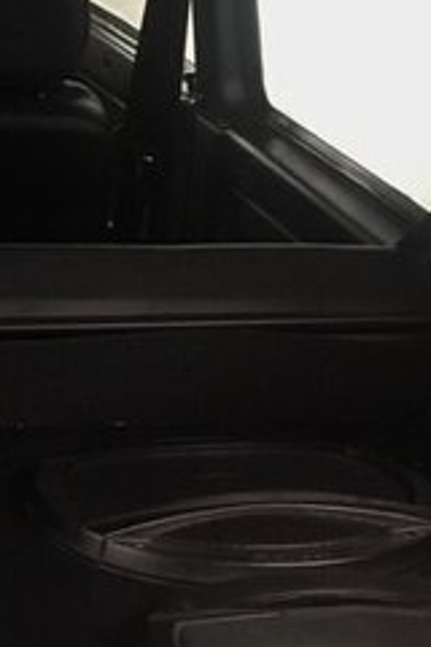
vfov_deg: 24.1
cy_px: 133
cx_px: -326
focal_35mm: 83
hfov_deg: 14.6
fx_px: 1490
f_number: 2.2
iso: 320
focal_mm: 4.15
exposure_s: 1/17
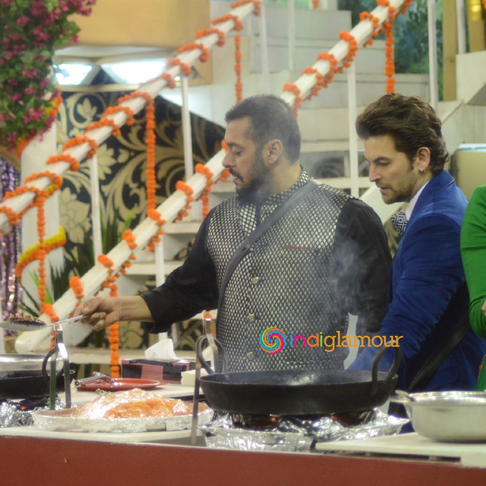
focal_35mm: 135
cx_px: 331
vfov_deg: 12.9
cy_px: 243
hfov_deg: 12.9
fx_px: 2144
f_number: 4
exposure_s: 1/100
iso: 2000
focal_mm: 70
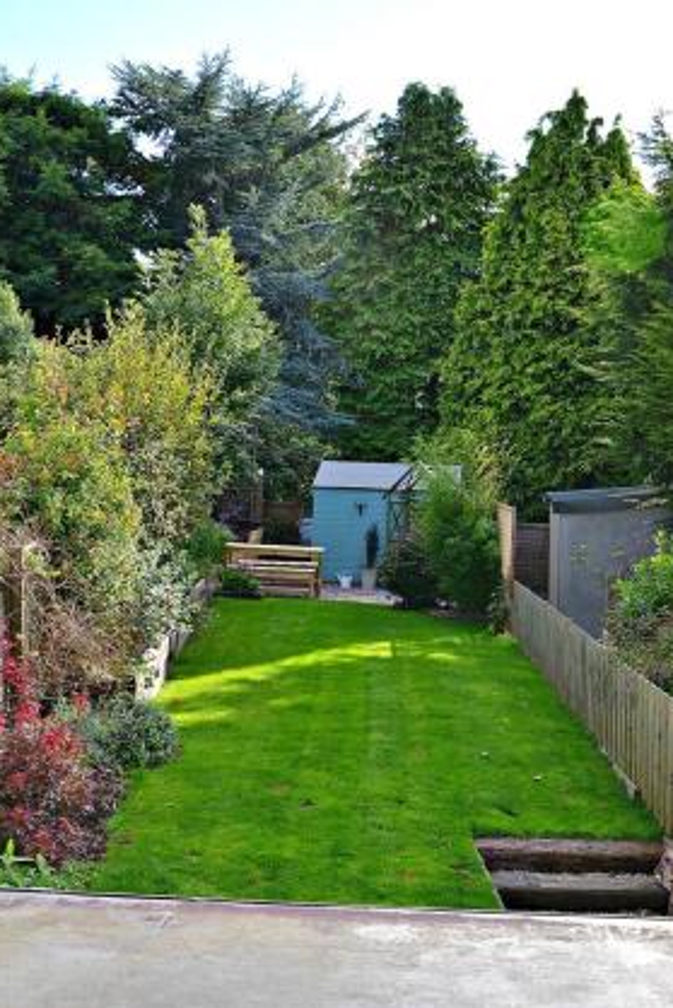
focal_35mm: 47
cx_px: 341
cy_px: 488
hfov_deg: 28.7
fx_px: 1317
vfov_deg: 41.9
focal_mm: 30
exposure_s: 1/160
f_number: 6.3
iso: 100
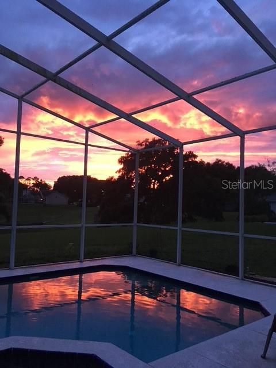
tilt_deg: +3.0
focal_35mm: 29
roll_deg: -0.7
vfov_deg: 61.7
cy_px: 184
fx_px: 308
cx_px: 138
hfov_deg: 48.2
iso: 200
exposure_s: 1/17
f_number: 2.2
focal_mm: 4.15
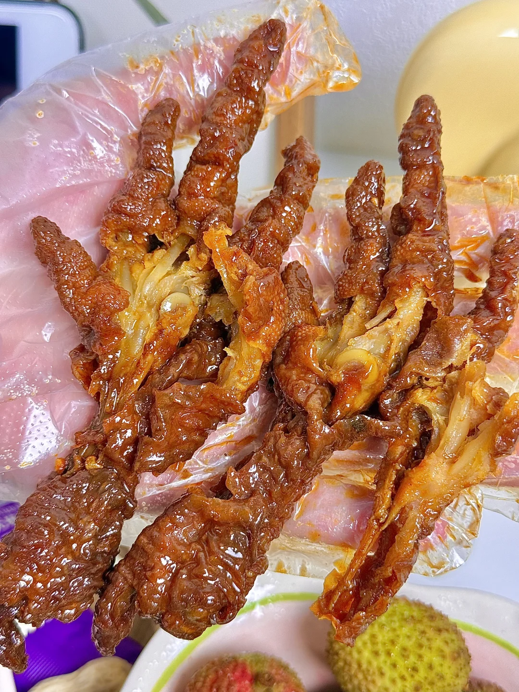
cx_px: 260
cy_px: 346
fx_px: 960
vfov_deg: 39.7
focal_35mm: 48
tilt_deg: -53.1
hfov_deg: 30.3
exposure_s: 1/100
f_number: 1.78
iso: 80
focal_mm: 6.76
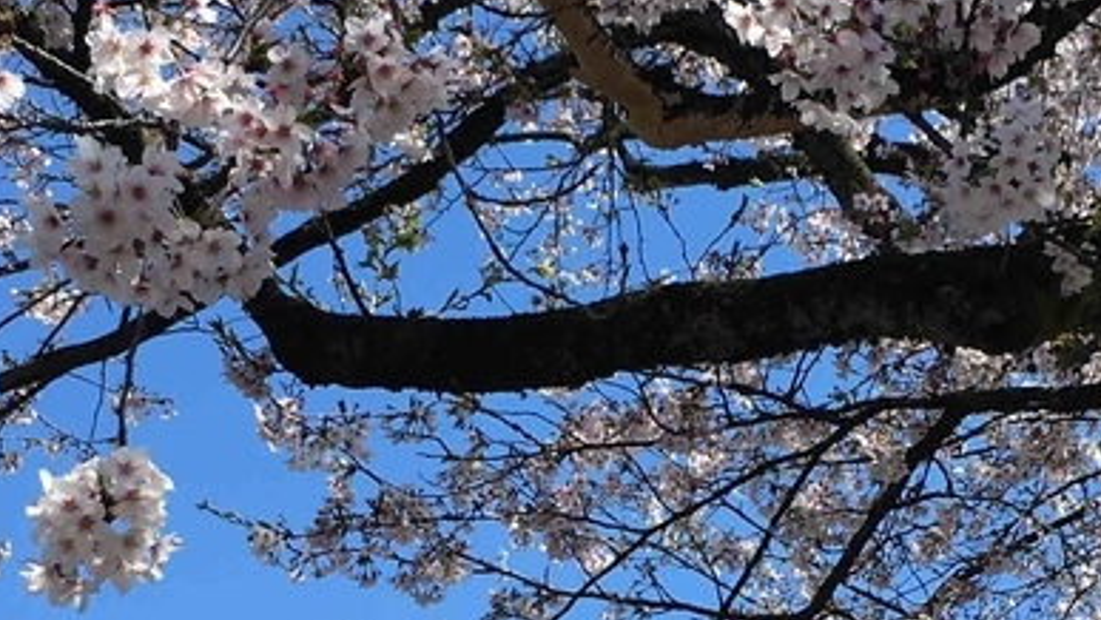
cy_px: 666
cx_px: 680
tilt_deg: +22.2
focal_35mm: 98
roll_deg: -2.4
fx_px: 2862
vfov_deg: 12.2
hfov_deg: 21.7
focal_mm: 4.15
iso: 25
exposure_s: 1/1221
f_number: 2.2
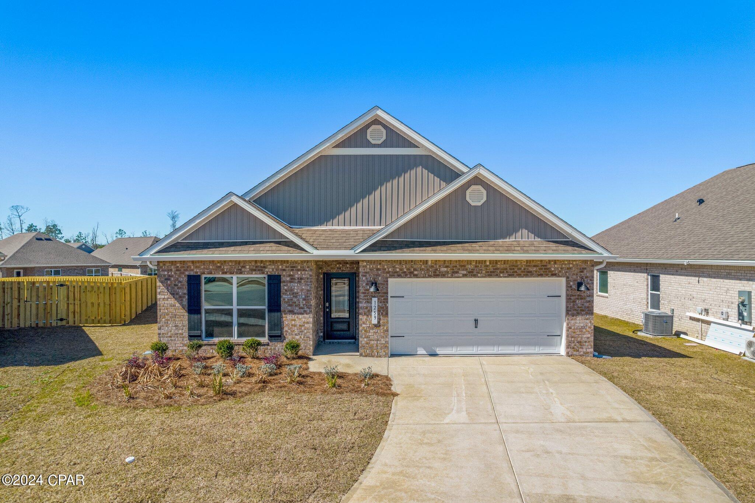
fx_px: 461
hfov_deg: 78.6
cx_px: 378
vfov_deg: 57.2
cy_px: 252
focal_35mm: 22
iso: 120
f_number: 2.8
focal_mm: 8.38
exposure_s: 1/1250
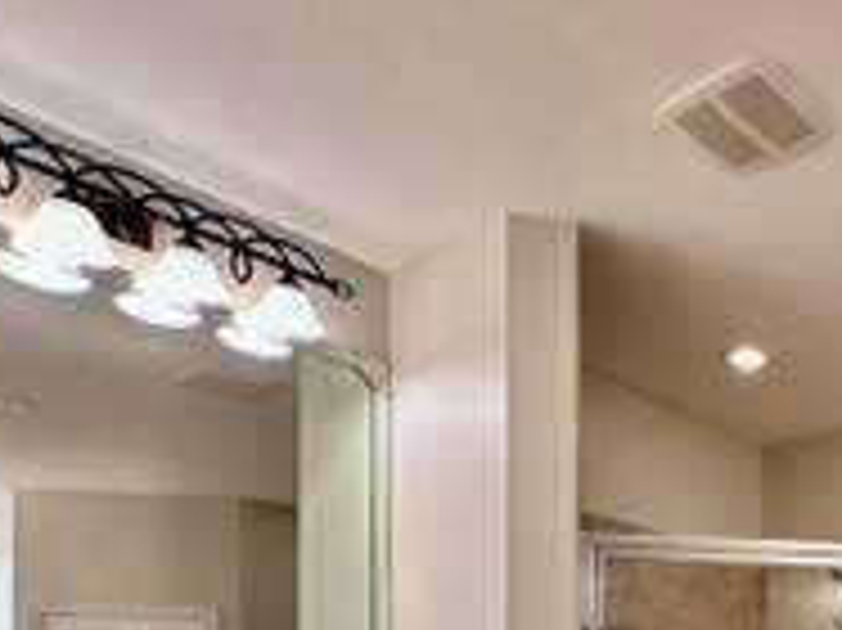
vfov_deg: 33.4
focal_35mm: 36
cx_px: 869
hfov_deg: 43.0
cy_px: 729
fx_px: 875
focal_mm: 2.22
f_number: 2.2
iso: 250
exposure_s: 1/120
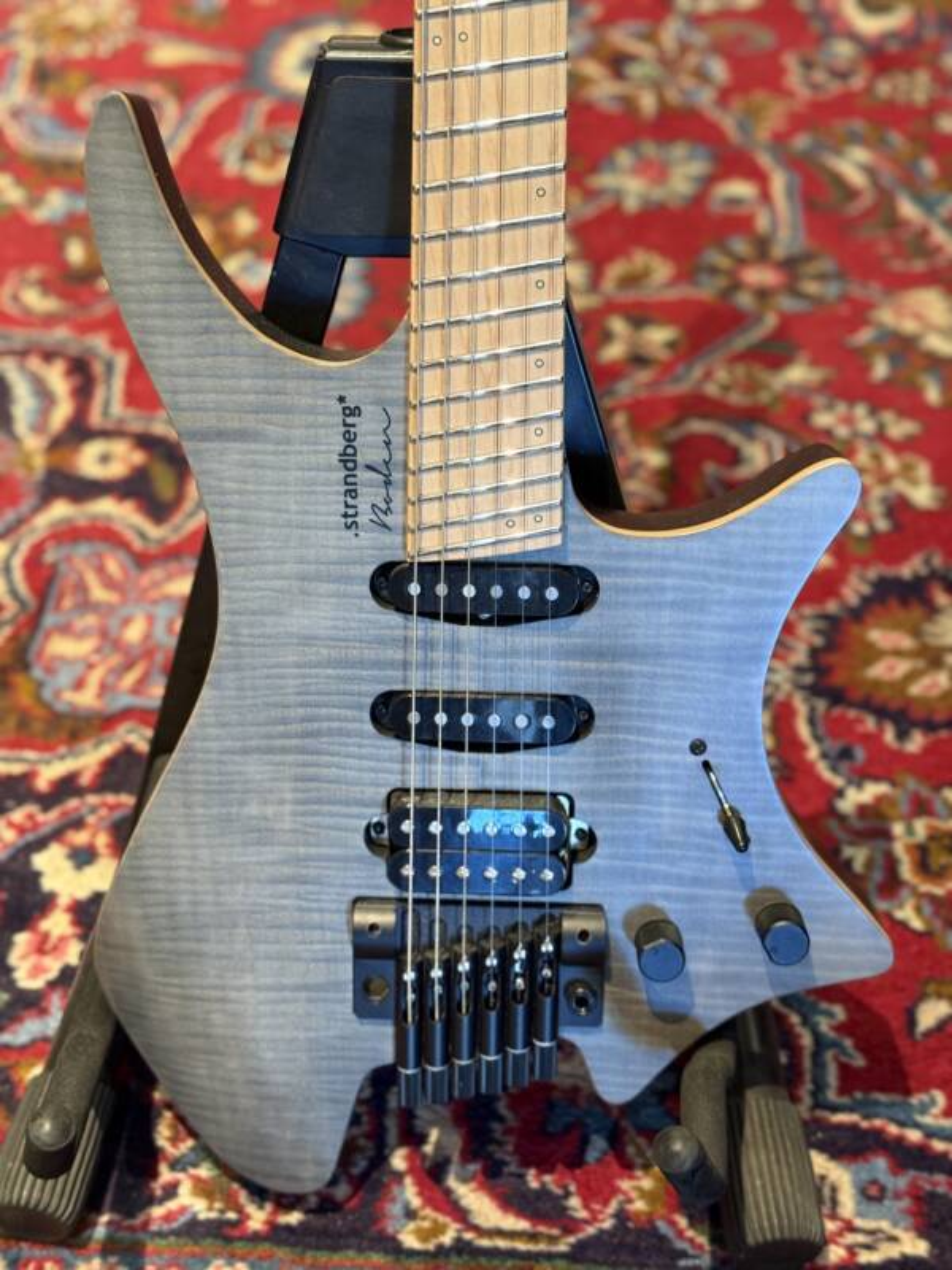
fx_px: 1760
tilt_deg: -47.4
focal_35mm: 48
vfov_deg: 39.7
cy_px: 635
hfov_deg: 30.3
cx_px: 476
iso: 400
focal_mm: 6.76
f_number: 1.78
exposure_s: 1/40
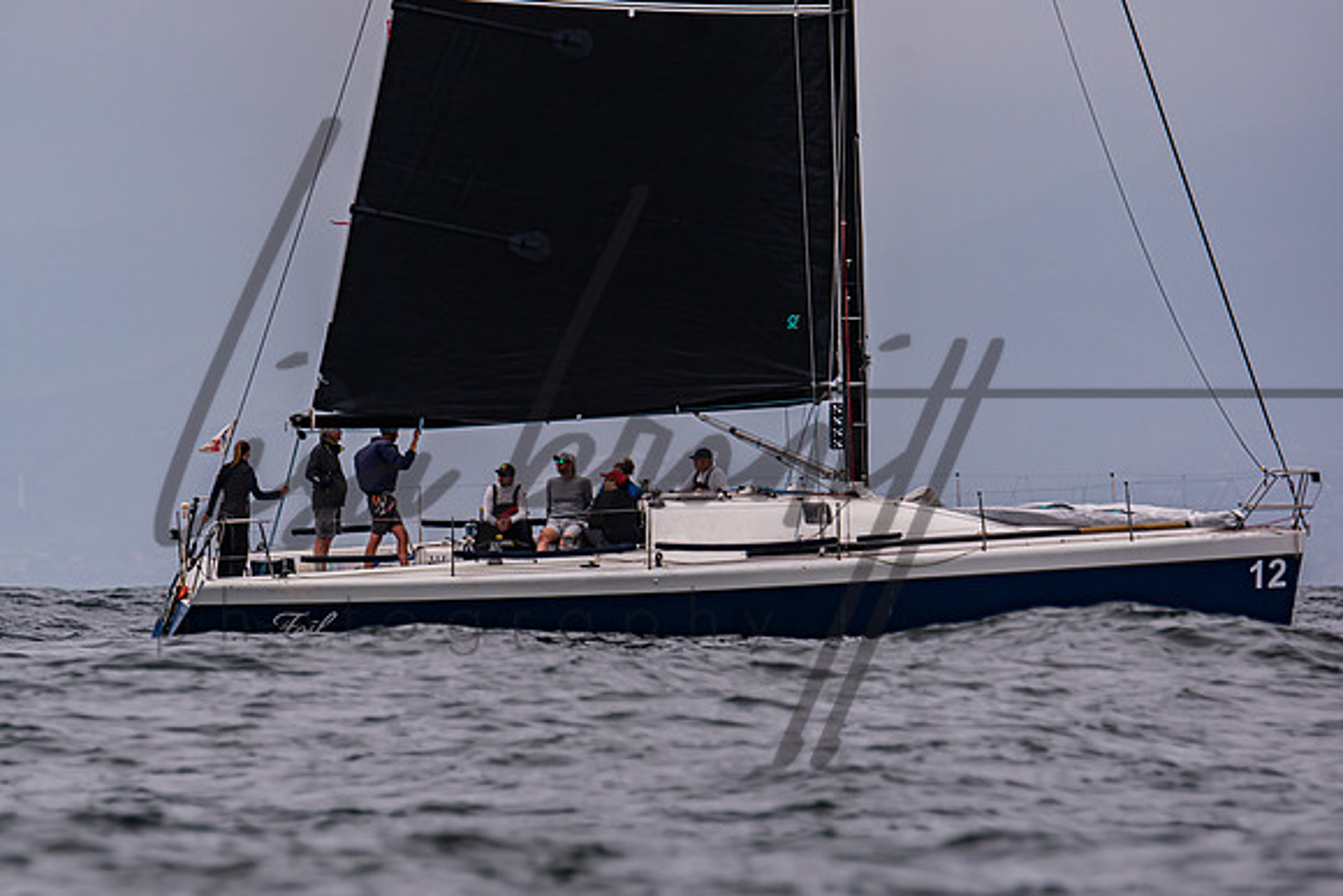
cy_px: 512
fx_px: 19393
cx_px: 570
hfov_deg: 4.0
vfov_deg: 2.6
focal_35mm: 520
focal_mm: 300
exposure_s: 1/2500
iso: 200
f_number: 5.6
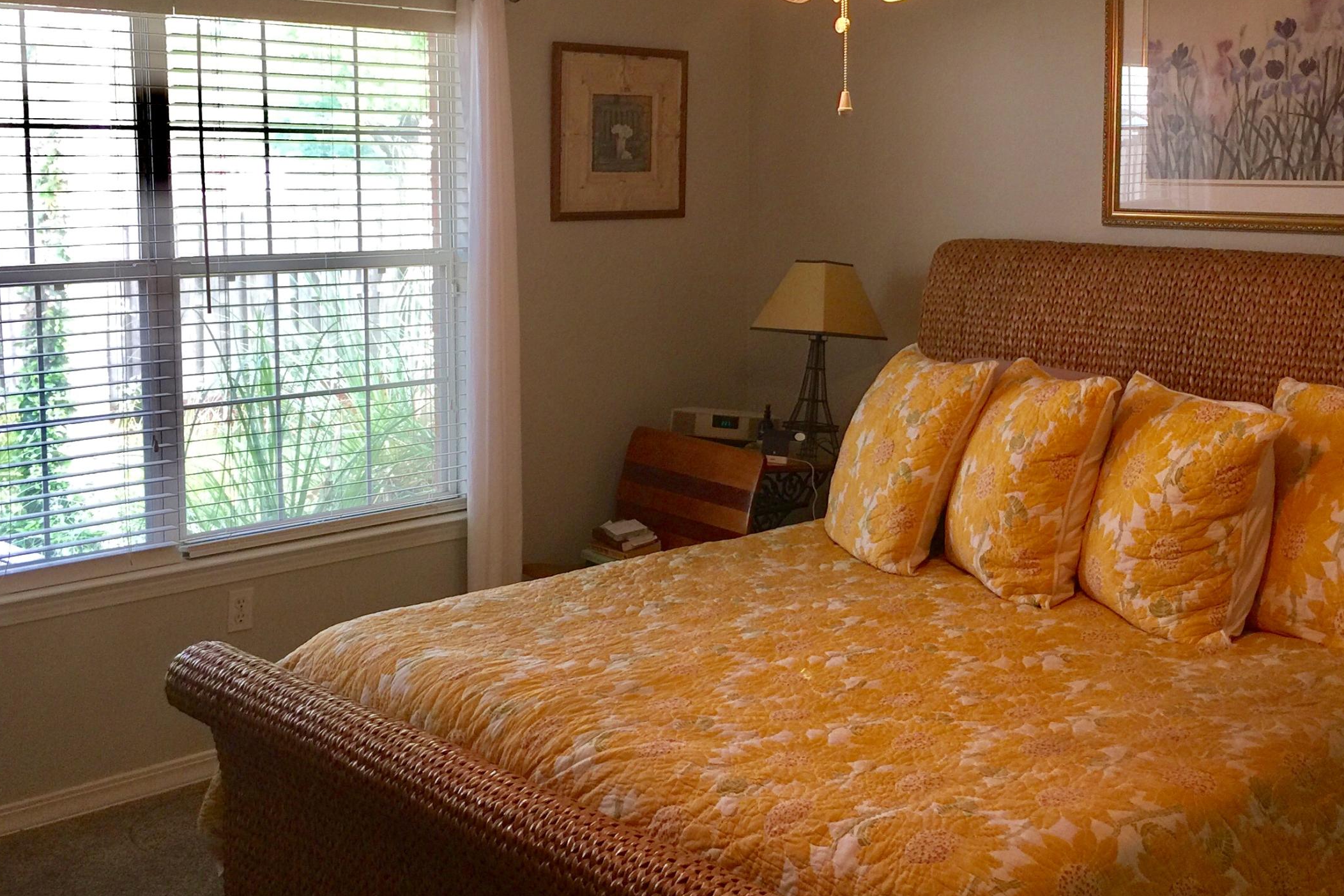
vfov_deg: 31.0
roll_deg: -1.0
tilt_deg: -4.9
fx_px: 1605
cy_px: 322
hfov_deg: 45.2
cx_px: 807
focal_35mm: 43
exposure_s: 1/30
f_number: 2.2
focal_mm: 4.15
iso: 32
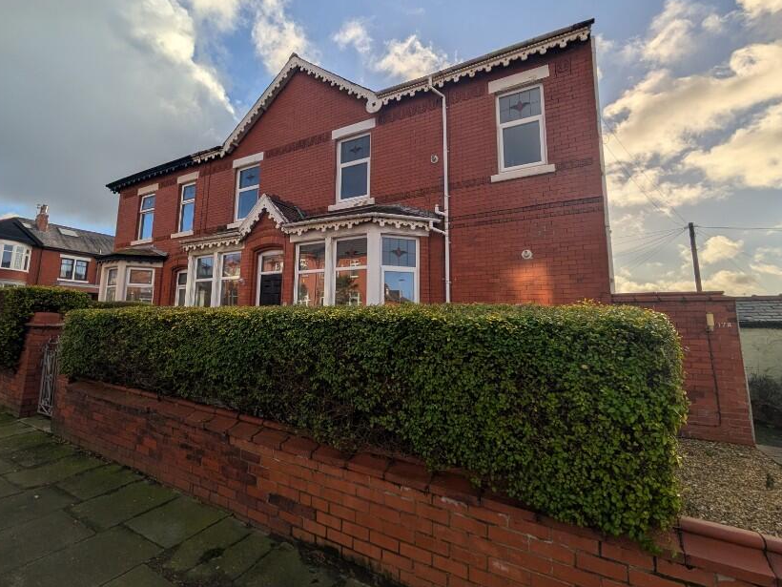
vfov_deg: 81.6
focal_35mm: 15
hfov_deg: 98.1
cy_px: 269
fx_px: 339
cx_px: 370
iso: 49
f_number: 1.7
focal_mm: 2.02
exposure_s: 1/5319
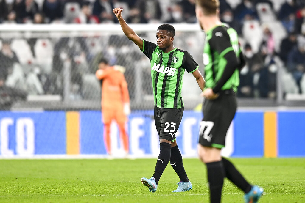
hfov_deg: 5.2
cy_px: 102
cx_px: 152
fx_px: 3389
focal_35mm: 400
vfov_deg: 3.4
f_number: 3.5
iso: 2000
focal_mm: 400
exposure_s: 1/1000
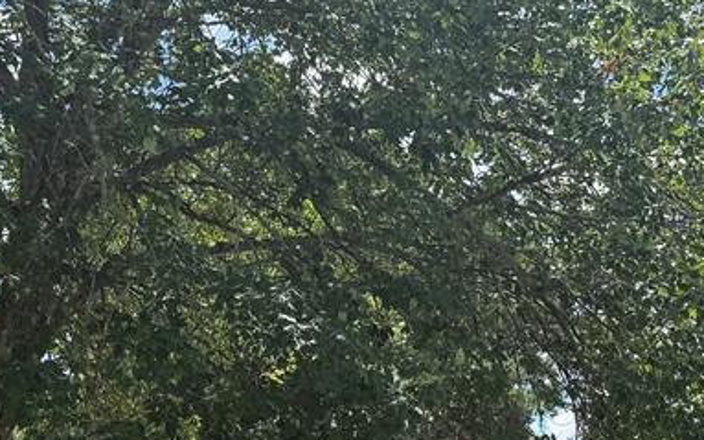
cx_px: 360
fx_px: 1304
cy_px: 523
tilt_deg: +7.4
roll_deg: -3.2
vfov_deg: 18.2
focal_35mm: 68
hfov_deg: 30.2
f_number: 1.78
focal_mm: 6.76
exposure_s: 1/2611
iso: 80
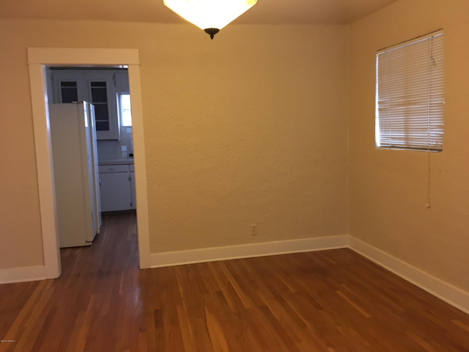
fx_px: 393
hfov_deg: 61.7
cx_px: 234
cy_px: 176
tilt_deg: -6.8
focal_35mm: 29
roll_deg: +0.8
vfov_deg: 48.2
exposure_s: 1/4
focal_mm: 4.15
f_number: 2.2
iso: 100
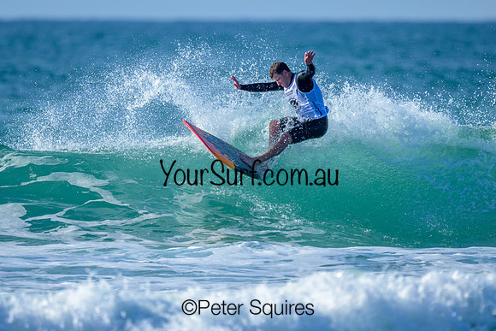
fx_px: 15158
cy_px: 158
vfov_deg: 1.3
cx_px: 226
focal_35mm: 1100
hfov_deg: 1.9
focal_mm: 800
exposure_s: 1/2000
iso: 280
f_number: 6.3
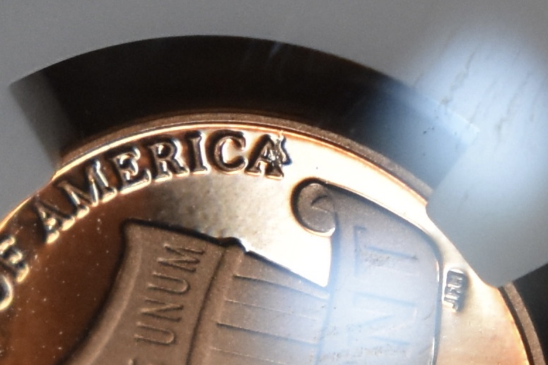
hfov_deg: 43.6
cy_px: 182
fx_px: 685
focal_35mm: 45
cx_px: 274
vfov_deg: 29.9
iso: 800
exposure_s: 1/800
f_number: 3.2
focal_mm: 30
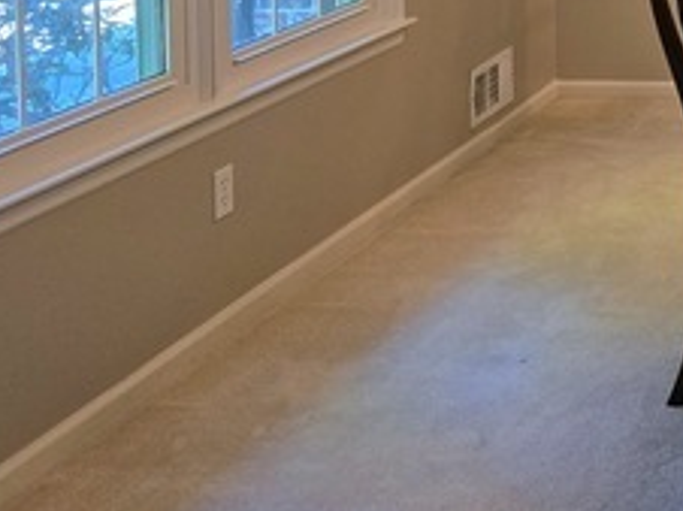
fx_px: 1340
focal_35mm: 68
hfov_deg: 24.1
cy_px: -224
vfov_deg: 19.2
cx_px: 944
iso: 400
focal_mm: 6.3
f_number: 1.7
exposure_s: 1/120
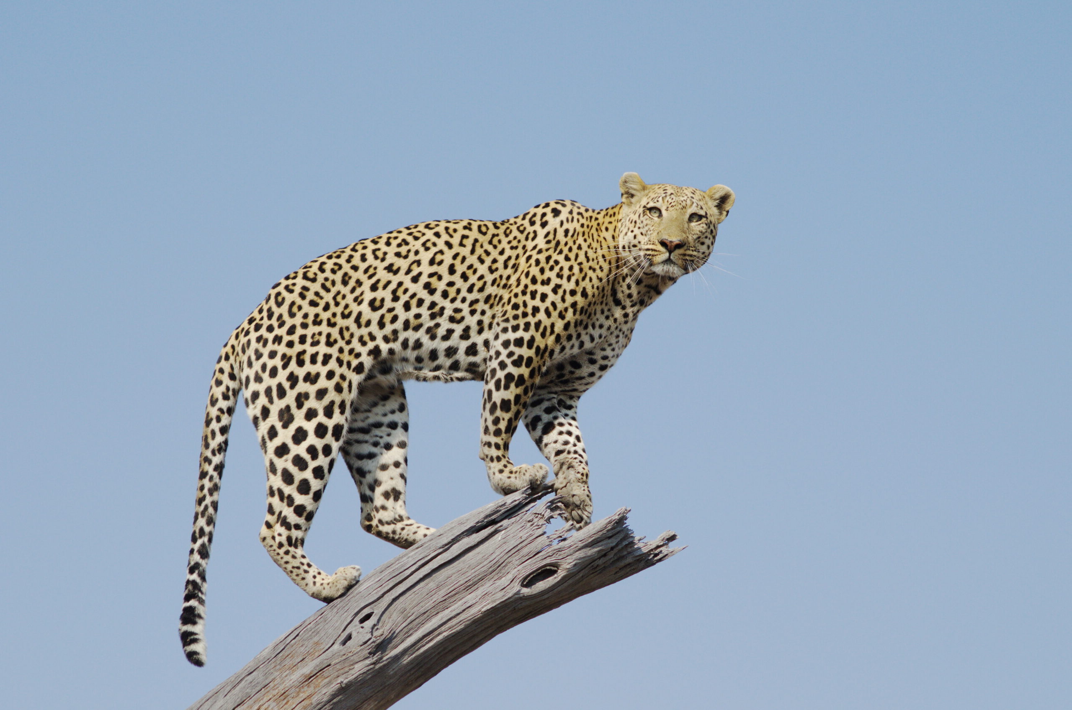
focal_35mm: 165
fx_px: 4904
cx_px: 536
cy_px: 355
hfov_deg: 12.5
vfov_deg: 8.3
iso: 400
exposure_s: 1/2000
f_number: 5.6
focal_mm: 110
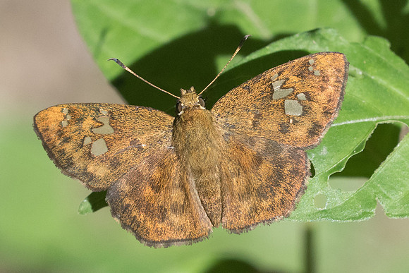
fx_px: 7340
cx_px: 231
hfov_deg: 3.2
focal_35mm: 646
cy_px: 188
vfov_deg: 2.1
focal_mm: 150
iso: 1000
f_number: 9
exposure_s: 1/1000
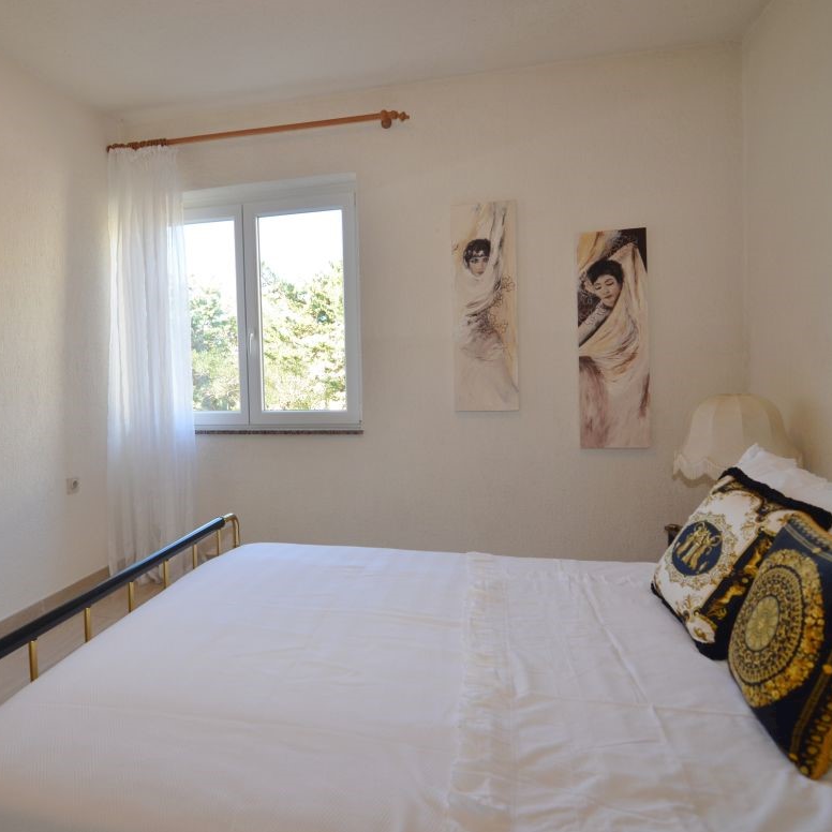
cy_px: 408
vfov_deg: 70.5
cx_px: 339
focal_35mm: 22
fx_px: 589
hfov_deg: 69.9
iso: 200
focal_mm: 11
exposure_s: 1/80
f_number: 4.5
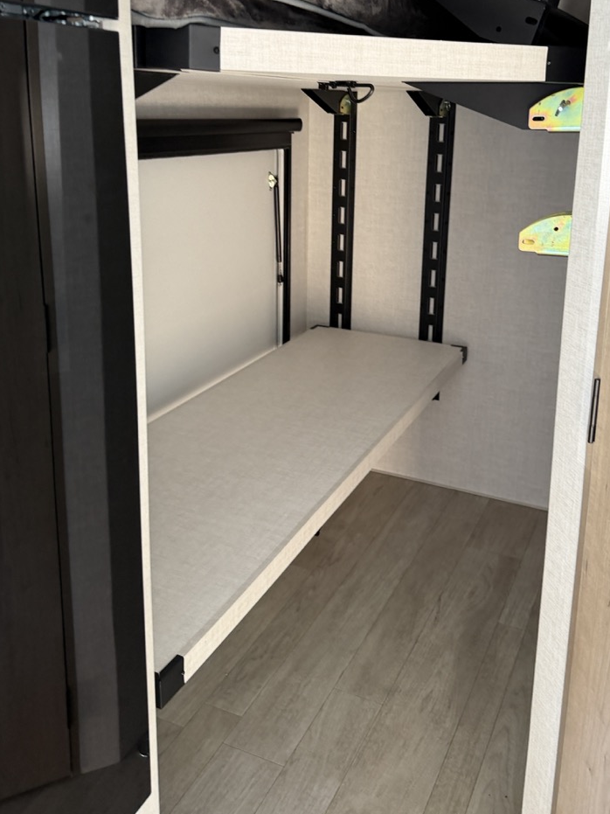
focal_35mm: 33
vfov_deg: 54.5
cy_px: 289
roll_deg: +1.1
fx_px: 776
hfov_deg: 42.9
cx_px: 342
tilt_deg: -13.6
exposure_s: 1/65
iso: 200
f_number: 1.78
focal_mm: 6.76
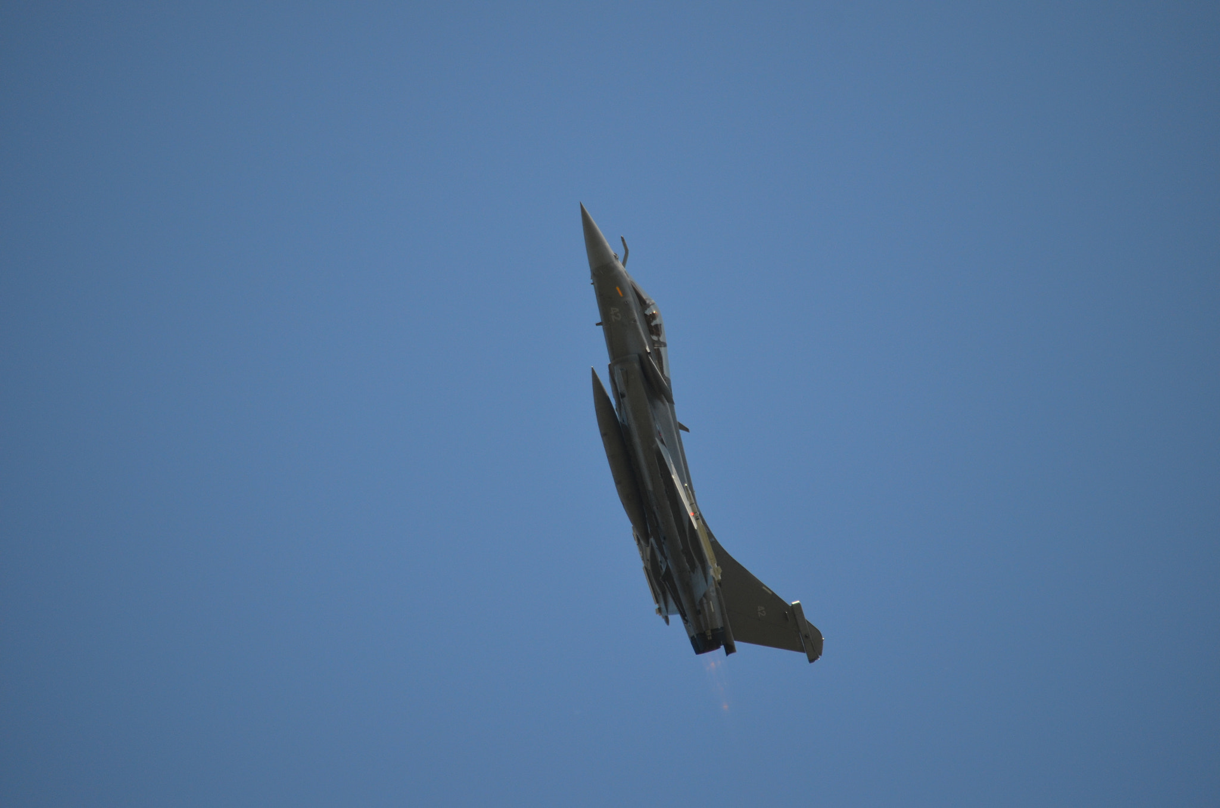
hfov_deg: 4.6
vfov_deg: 3.0
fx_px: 15217
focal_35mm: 450
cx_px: 610
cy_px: 404
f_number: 6.3
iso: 400
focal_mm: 300
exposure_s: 1/1600
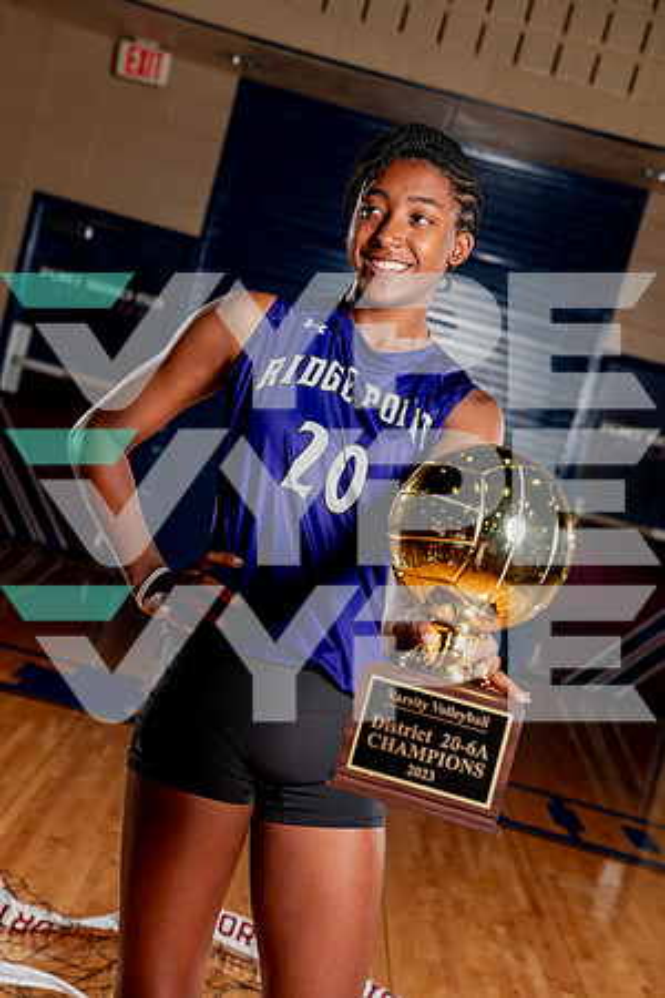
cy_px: 499
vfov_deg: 28.8
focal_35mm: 70
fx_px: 1939
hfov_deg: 19.5
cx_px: 332
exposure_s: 1/250
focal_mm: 70
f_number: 5.6
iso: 200
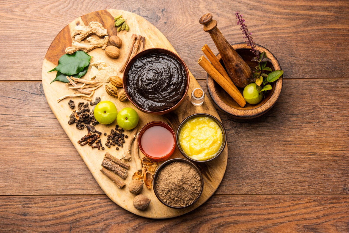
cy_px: 116
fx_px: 582
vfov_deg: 22.6
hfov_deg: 33.4
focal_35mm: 60
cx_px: 174
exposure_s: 1/125
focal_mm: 60
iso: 100
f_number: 6.3
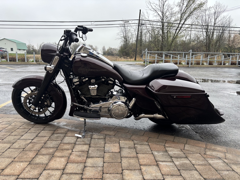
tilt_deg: -10.2
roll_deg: -1.5
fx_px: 180
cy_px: 90
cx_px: 120
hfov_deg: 67.3
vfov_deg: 53.1
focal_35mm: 26
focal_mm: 5.96
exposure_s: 1/341
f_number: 1.6
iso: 50
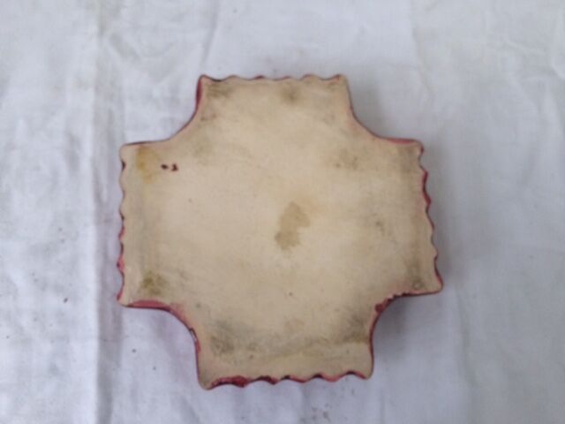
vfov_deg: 48.2
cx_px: 282
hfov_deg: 61.7
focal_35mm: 29
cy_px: 212
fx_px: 473
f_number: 2.2
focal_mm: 4.15
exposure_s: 1/33
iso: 80
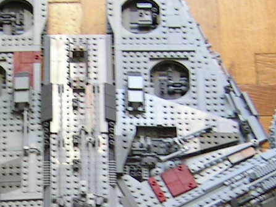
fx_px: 1028
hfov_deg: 15.2
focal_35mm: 129
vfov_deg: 11.2
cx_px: 40
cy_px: 264
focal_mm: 5.6
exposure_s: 1/18.6
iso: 100
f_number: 2.8
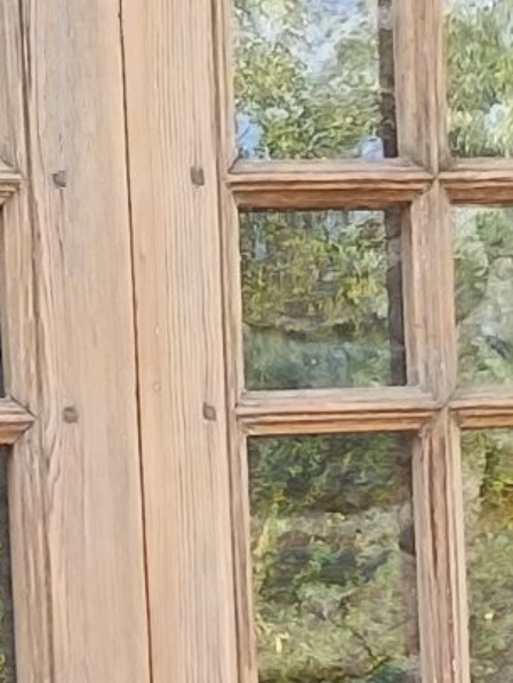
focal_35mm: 160
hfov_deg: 9.2
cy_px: 668
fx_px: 3160
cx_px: -20
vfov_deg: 12.2
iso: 239
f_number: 1.75
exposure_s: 1/120
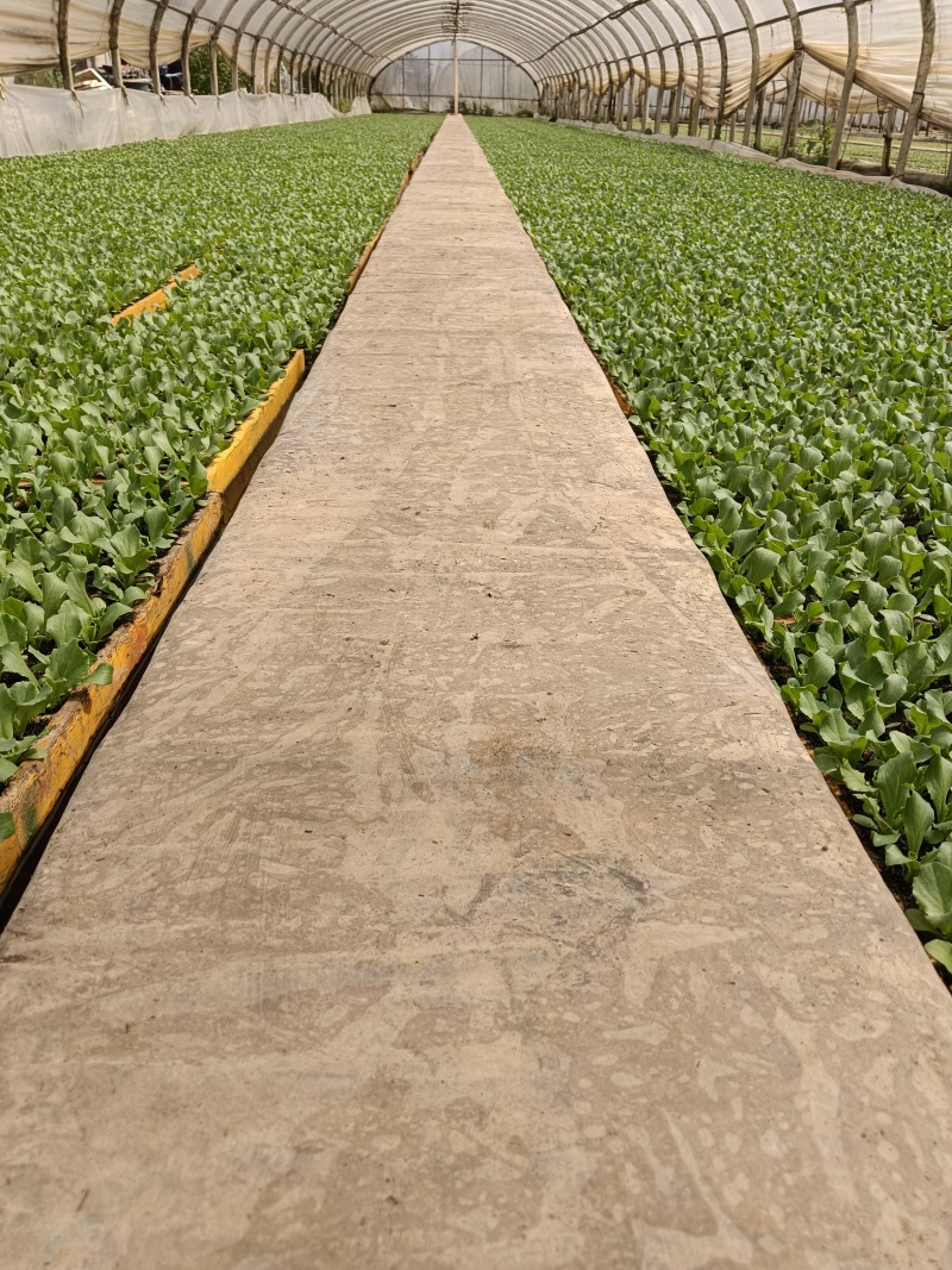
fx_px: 954
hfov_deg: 53.1
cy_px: 635
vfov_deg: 67.3
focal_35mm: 26
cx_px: 476
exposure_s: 1/718
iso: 102
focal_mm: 4.05
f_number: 1.8
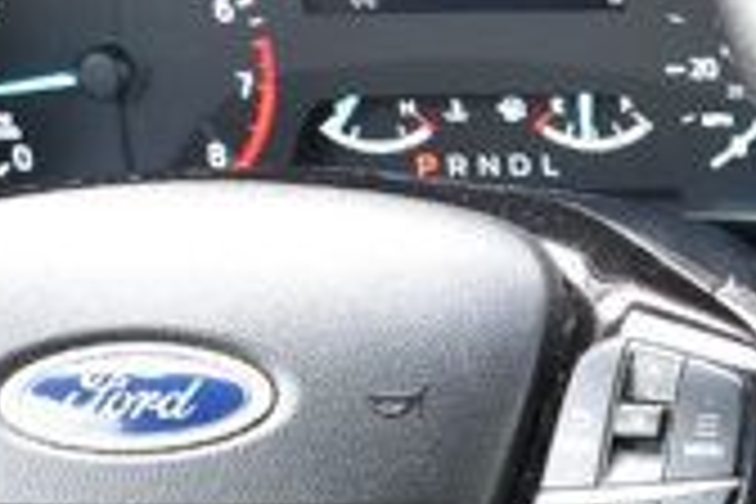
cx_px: 1737
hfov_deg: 9.6
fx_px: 4033
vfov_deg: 7.1
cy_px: 446
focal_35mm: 192
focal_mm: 21
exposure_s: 1/20
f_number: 6.3
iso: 400
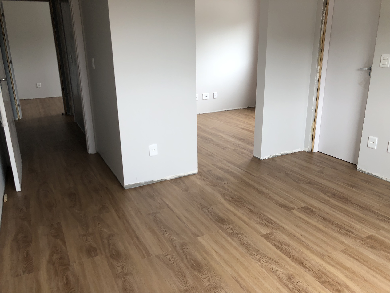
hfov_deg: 63.4
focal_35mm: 28
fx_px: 315
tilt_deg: -16.5
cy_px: 146
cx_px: 195
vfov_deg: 49.7
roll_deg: +2.2
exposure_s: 1/120
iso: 40
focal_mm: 4
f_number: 1.8
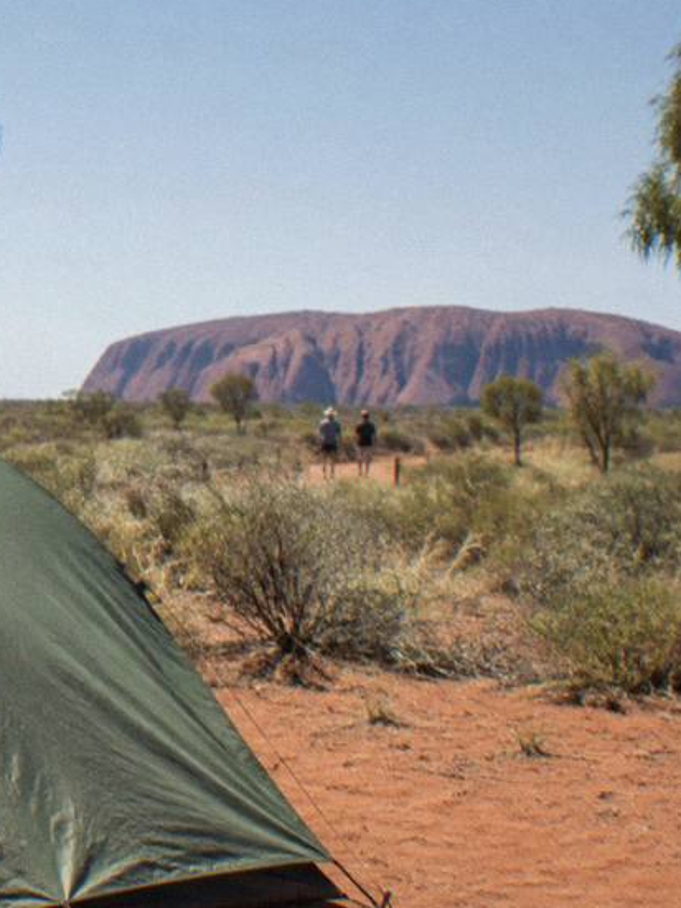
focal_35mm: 82
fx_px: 2152
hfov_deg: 17.6
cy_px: 537
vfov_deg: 23.8
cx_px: 38
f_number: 5.6
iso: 320
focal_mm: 47
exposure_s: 1/500
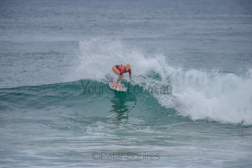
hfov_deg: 4.1
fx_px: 3501
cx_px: 126
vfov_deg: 2.8
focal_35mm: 500
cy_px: 84
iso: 250
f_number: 5.6
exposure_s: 1/2000
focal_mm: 500
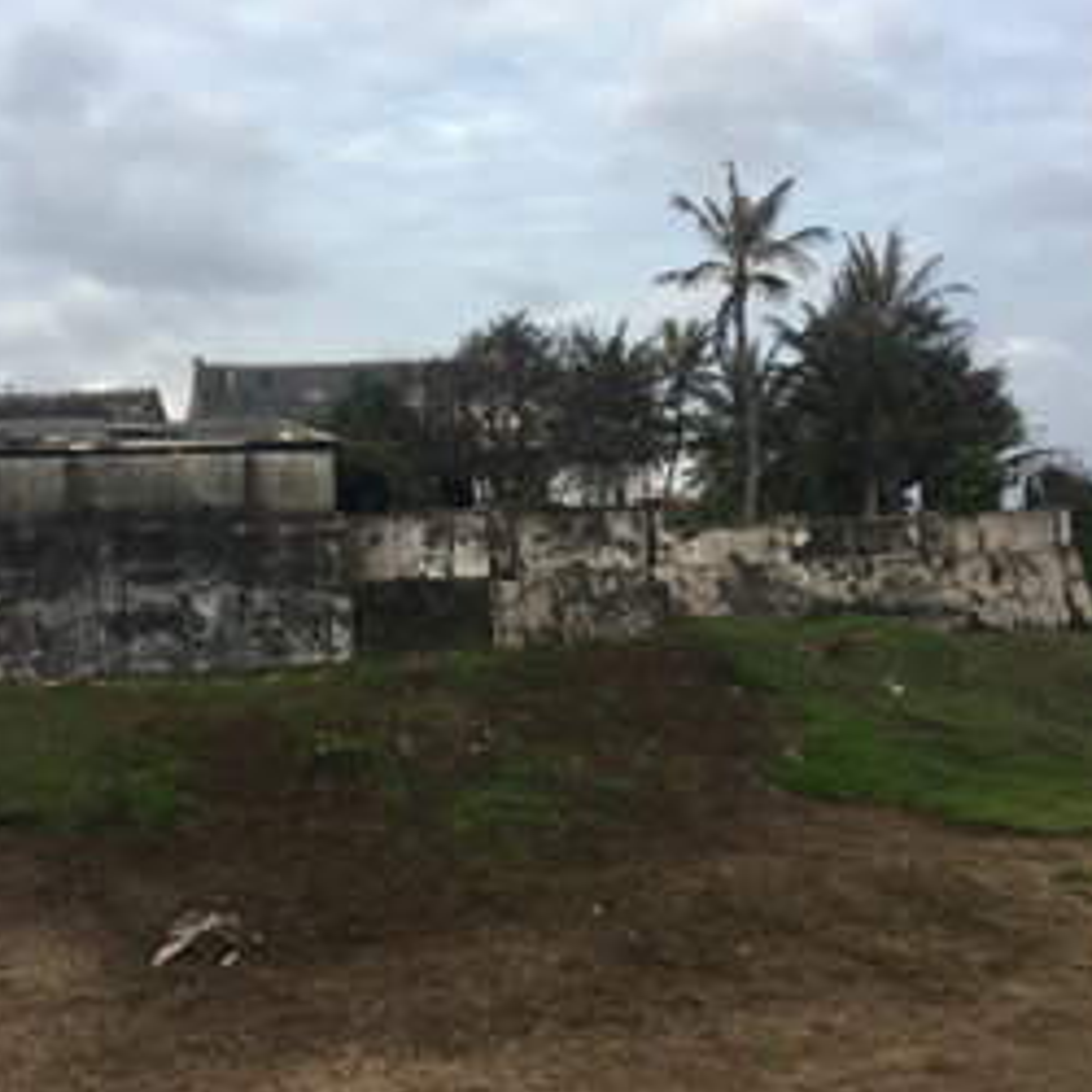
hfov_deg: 40.9
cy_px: 467
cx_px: 489
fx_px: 1463
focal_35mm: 41
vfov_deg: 40.8
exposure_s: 1/273
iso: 25
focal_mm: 4.15
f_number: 2.2
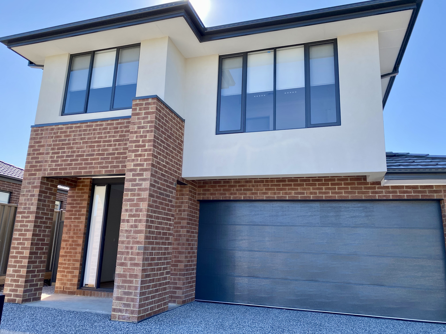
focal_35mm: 26
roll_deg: -2.0
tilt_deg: +12.2
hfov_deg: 67.3
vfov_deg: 53.1
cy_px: 167
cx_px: 223
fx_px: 335
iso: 32
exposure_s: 1/644
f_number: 1.8
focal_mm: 4.25
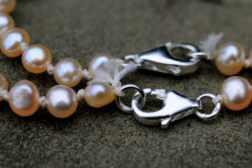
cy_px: 96
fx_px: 832
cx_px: 166
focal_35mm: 119
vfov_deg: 11.5
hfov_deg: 17.2
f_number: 7.1
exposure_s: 1/200
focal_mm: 60
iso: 320
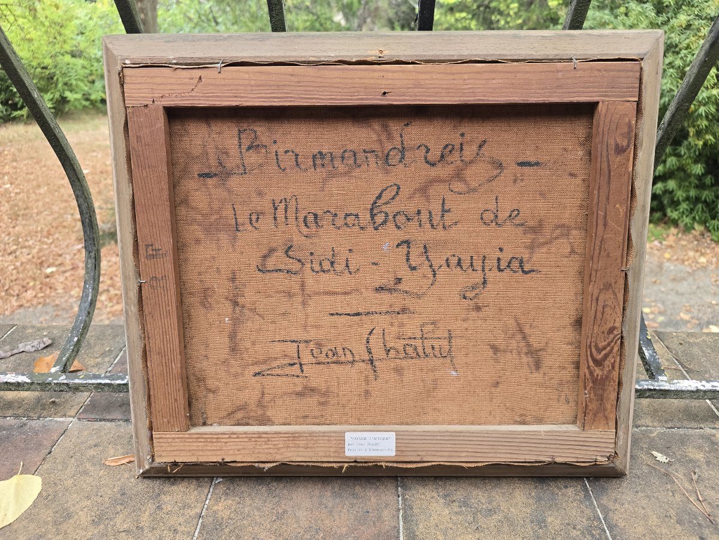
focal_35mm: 23
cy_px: 270
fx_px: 478
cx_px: 360
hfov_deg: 73.9
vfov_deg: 58.9
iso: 200
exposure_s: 1/100
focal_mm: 6.3
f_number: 1.7
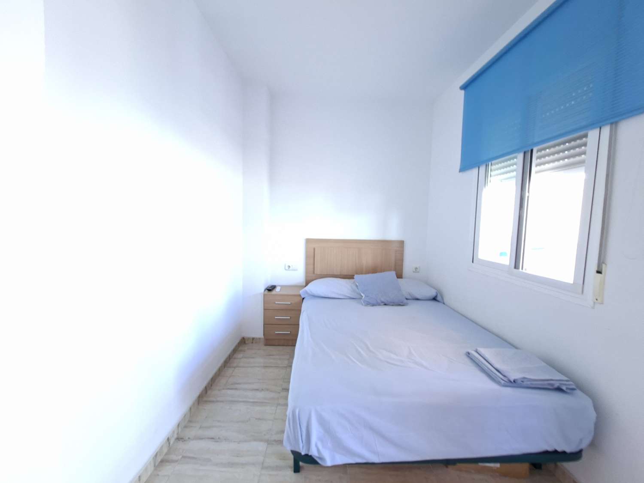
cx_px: 322
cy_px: 242
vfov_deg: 89.9
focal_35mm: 13
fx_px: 242
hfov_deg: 106.2
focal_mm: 1.74
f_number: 2.2
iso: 160
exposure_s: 1/24
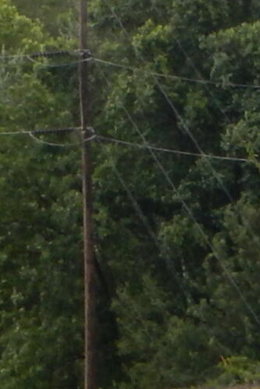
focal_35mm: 734
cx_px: 1049
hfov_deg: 1.9
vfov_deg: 2.8
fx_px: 7940
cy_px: 76
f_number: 5.6
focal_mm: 20.9
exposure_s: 1/60
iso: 180
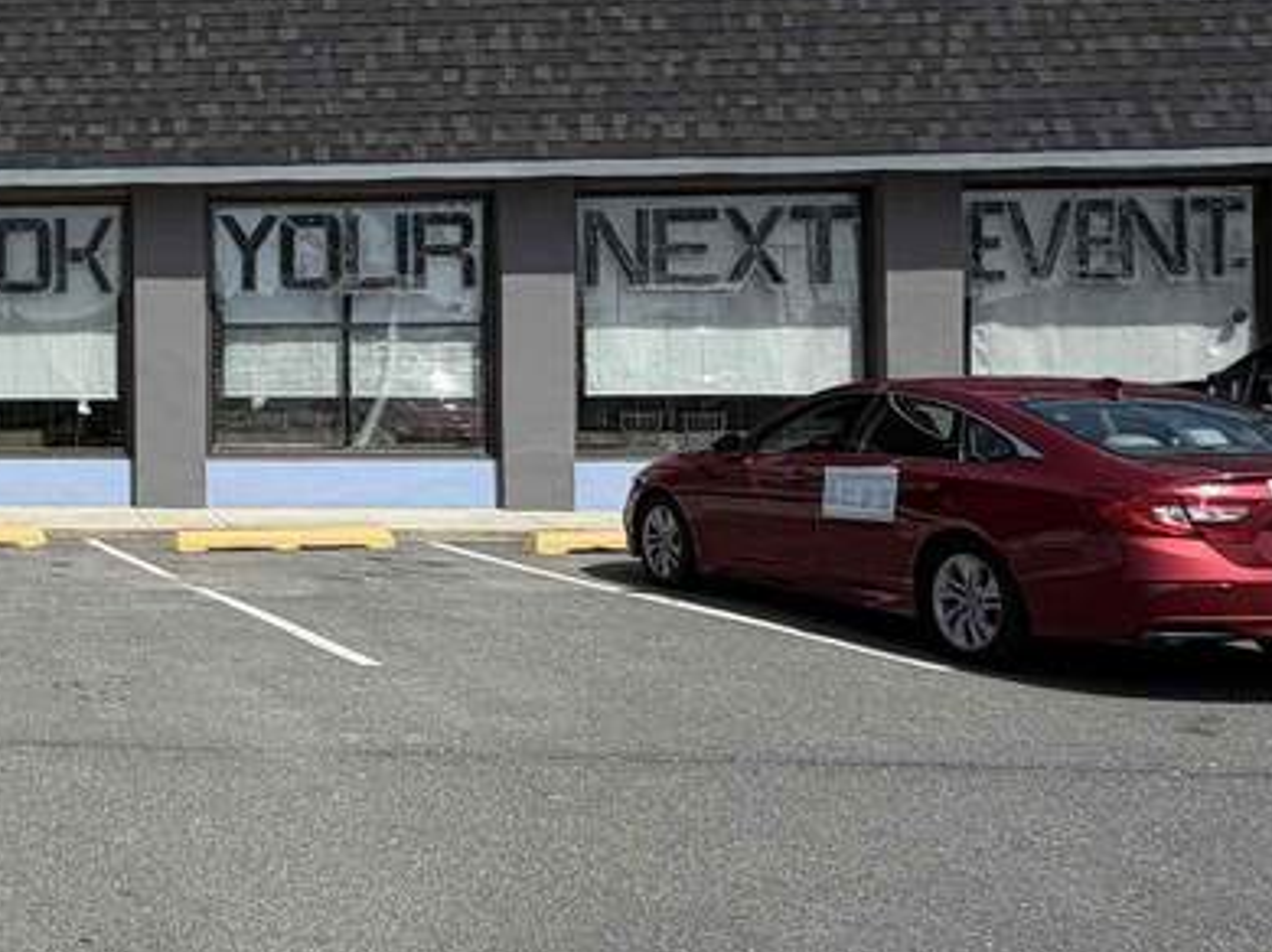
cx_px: -209
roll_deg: -0.1
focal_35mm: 46
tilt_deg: +0.4
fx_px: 1689
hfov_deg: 34.2
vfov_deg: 31.3
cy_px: 349
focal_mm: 2.22
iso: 20
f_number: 2.2
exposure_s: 1/820
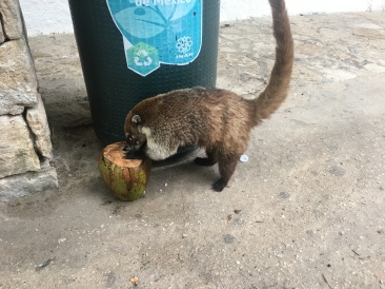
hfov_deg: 61.7
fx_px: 322
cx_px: 192
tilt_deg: -30.5
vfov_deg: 48.2
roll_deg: -2.3
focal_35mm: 29
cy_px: 144
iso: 40
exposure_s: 1/30
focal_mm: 4.15
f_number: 2.2
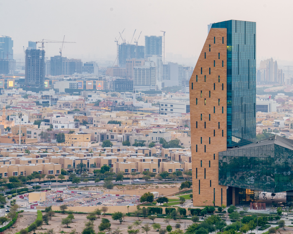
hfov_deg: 10.4
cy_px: 140
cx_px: 254
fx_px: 1596
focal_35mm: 184
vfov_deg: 8.4
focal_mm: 106
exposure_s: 1.6
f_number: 16
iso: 100
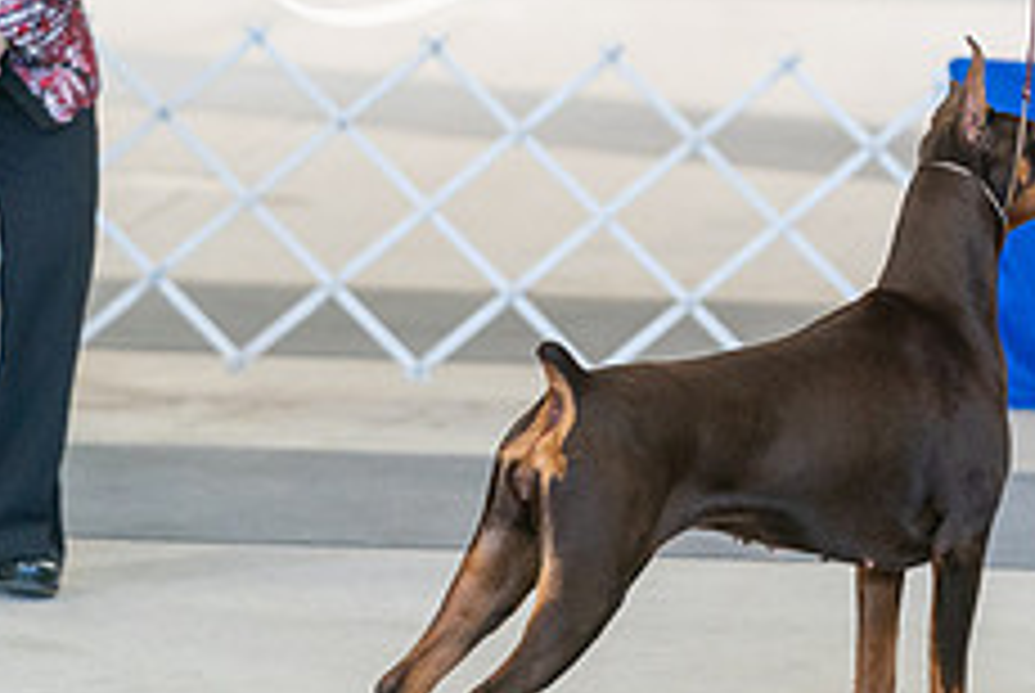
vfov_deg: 4.5
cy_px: 106
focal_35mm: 305
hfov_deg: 6.7
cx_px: 896
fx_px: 8780
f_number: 2.8
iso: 2500
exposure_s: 1/320
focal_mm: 121
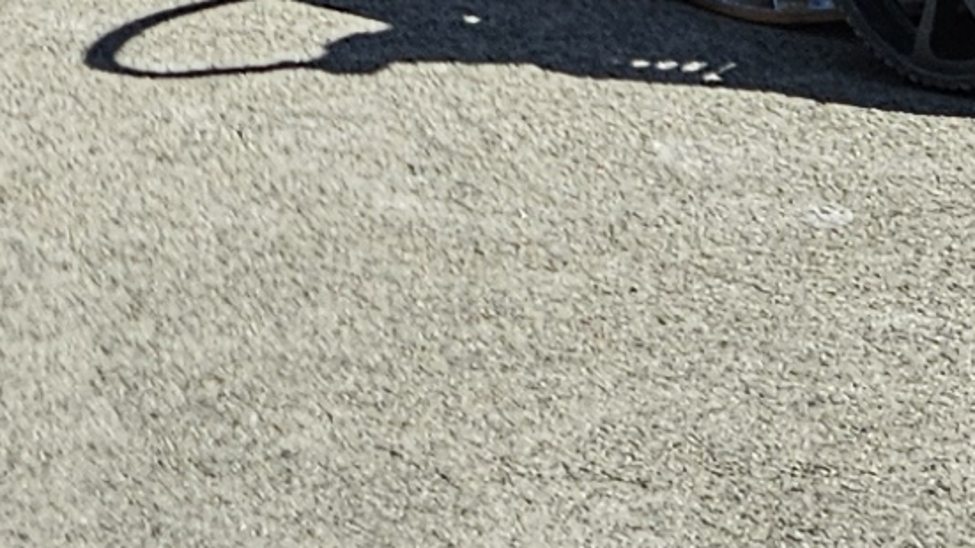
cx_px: -556
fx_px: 4705
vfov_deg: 5.6
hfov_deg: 11.3
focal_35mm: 182
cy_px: -1738
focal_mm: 5.4
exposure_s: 1/746
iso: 25
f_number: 1.8
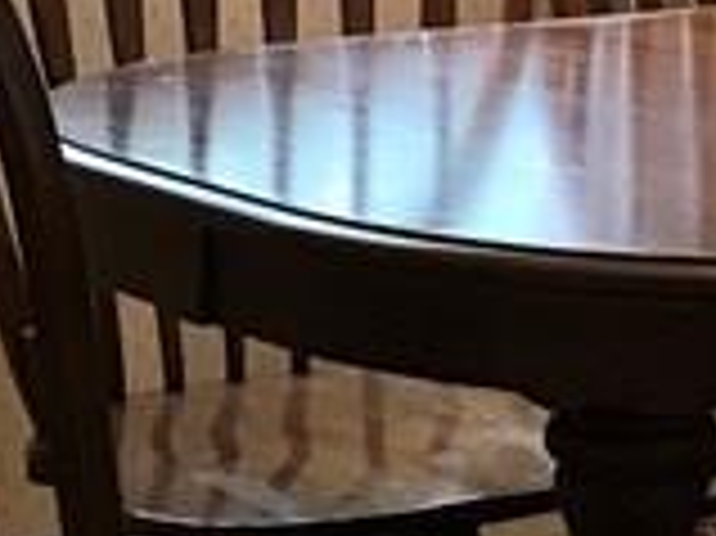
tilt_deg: -4.8
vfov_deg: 8.2
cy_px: -90
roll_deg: +0.3
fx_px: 3720
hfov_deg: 10.7
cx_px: 946
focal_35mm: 180
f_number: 1.8
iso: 32
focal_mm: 3.99
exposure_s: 1/24
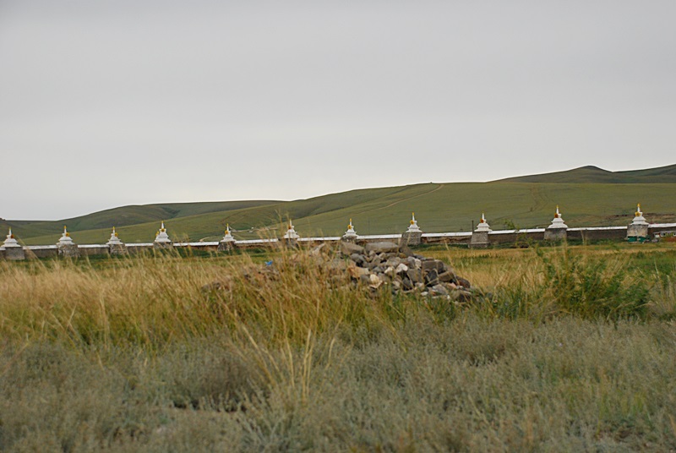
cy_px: 226
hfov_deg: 28.0
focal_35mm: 72
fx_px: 1354
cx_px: 338
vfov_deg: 19.0
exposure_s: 1/1600
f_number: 6.3
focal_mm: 48
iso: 400
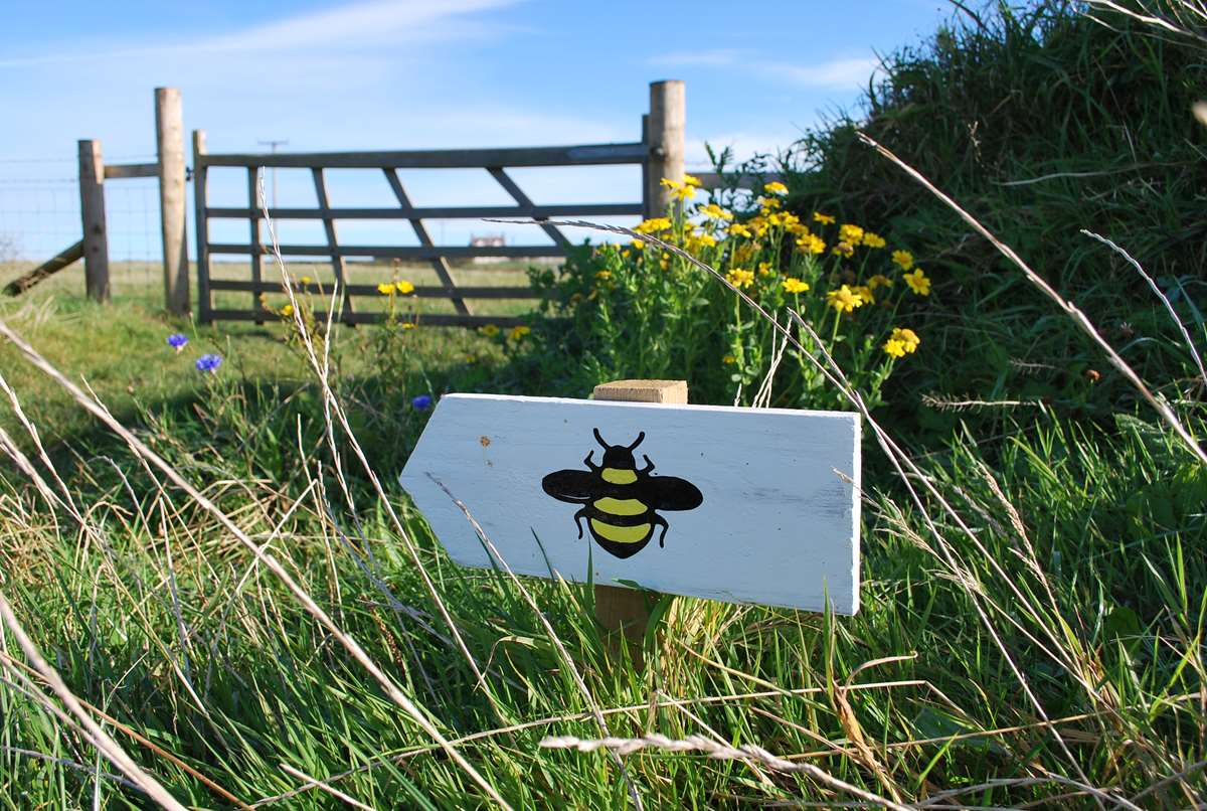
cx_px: 604
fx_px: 1008
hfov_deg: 61.8
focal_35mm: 30
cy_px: 406
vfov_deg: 43.8
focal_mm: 20
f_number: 7.1
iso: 100
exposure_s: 1/200
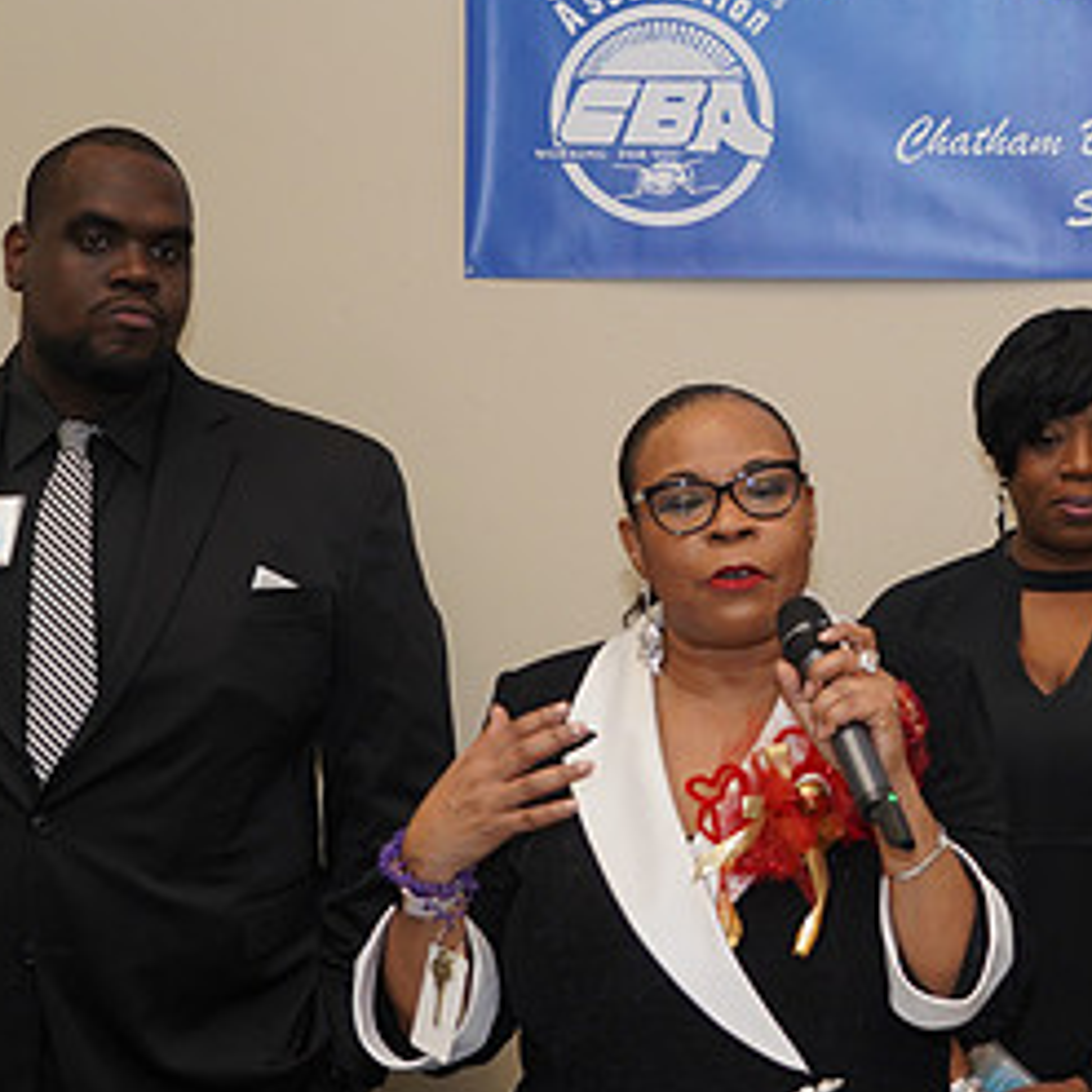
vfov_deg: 21.5
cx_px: 1039
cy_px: 329
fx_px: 2855
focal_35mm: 80
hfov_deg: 21.1
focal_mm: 40
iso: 800
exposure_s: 1/200
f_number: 4
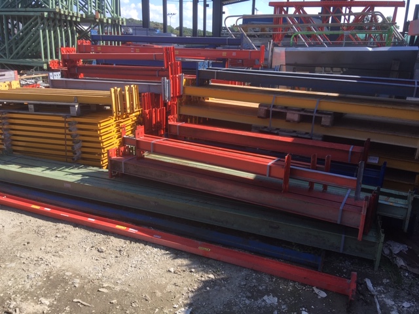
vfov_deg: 48.2
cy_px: 157
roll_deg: -1.2
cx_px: 210
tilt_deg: -16.2
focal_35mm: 29
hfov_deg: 61.7
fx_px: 351
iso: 25
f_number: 2.2
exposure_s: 1/565
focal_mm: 4.15
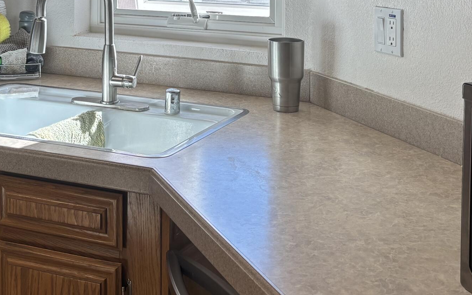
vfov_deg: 20.1
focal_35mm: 62
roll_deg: -0.1
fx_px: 797
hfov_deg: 32.8
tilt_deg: -3.6
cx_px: 176
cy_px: -20
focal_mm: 5.96
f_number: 1.6
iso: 40
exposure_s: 1/179
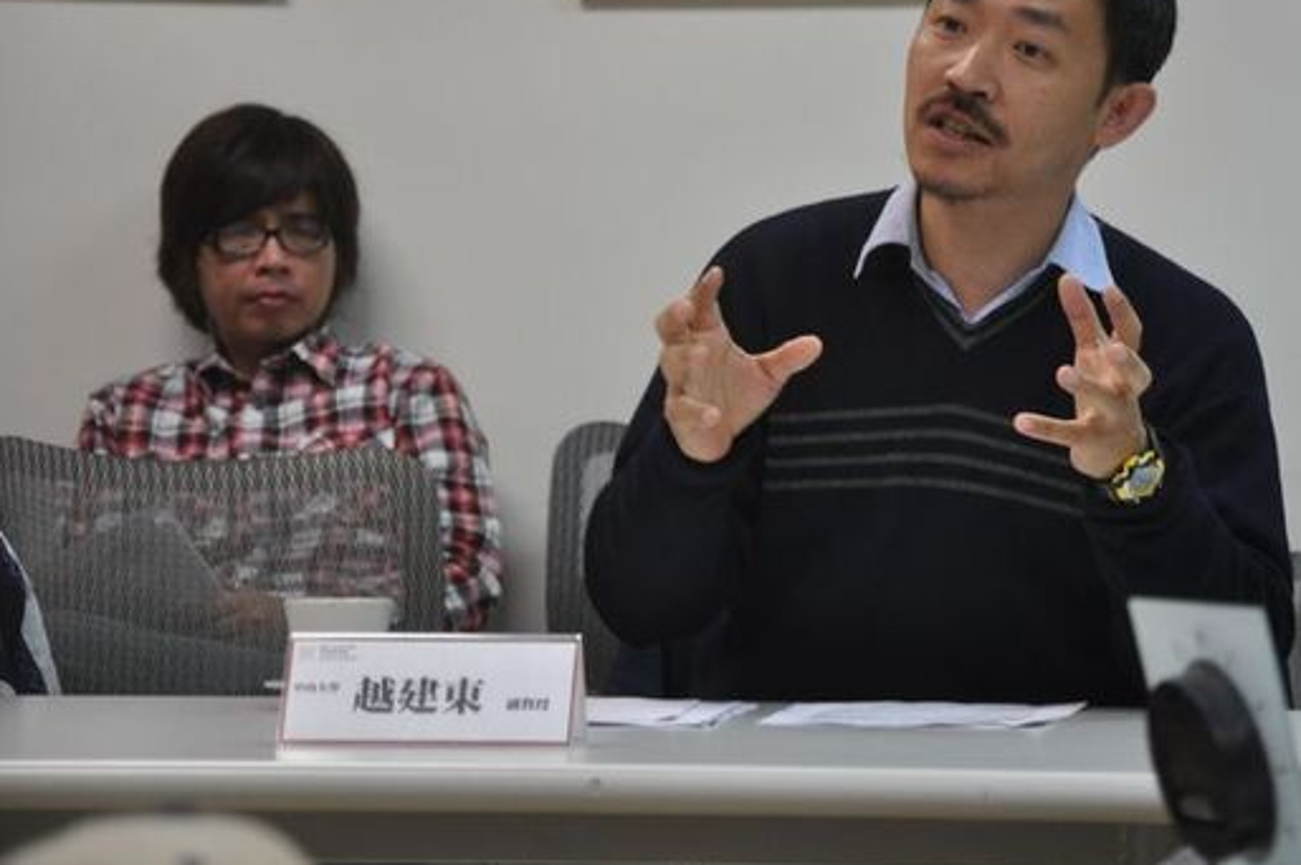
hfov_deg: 11.2
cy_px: 349
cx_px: 878
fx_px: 6645
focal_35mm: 184
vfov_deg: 7.5
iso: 800
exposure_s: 1/45
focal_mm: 90
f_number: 5.6
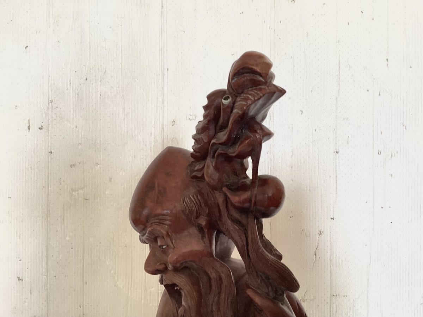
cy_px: 158
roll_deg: -2.0
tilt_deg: -3.9
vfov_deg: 45.4
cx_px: 212
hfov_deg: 58.4
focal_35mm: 31
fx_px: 379
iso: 80
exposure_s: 1/50
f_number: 2.4
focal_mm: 3.3
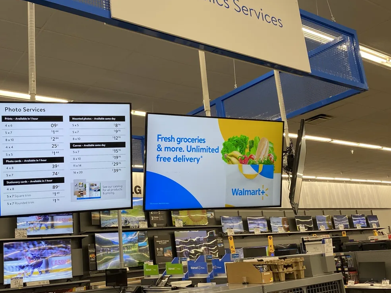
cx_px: 157
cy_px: 156
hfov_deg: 49.8
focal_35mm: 37
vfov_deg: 38.6
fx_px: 418
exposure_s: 1/120
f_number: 1.8
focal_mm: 4.25
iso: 80
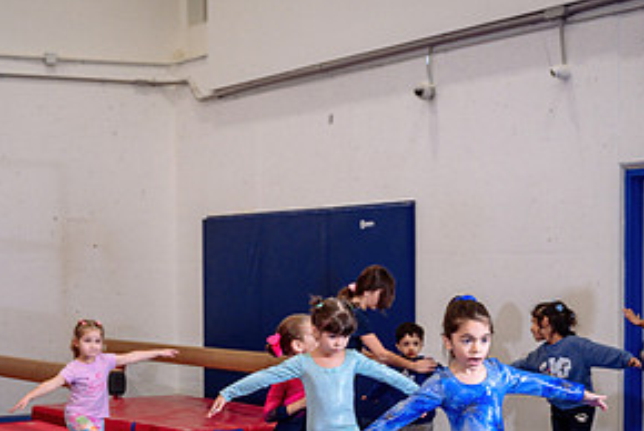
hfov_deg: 23.6
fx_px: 1540
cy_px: 370
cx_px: 266
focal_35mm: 86
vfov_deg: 15.8
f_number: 3.5
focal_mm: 43
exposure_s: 1/250
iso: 800
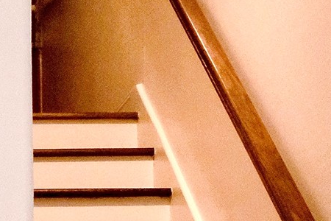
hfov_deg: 9.8
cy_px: 470
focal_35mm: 198
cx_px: -268
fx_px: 1820
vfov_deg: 6.7
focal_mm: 27
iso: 4000
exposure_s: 1/600
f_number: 2.8
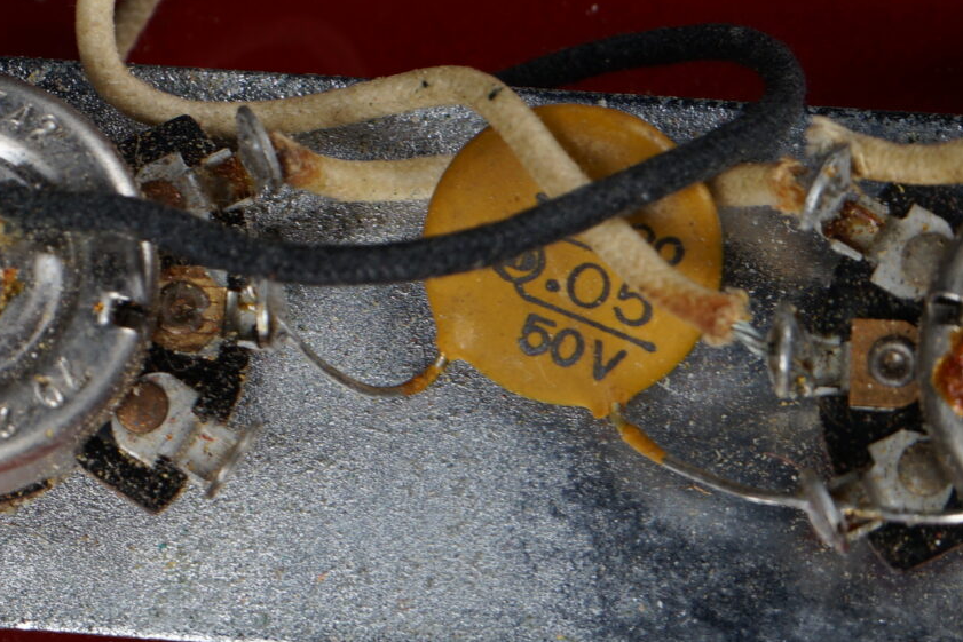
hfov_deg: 9.4
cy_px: 175
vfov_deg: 6.4
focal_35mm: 213
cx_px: -396
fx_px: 5698
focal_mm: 70
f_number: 11
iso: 160
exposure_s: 1/125
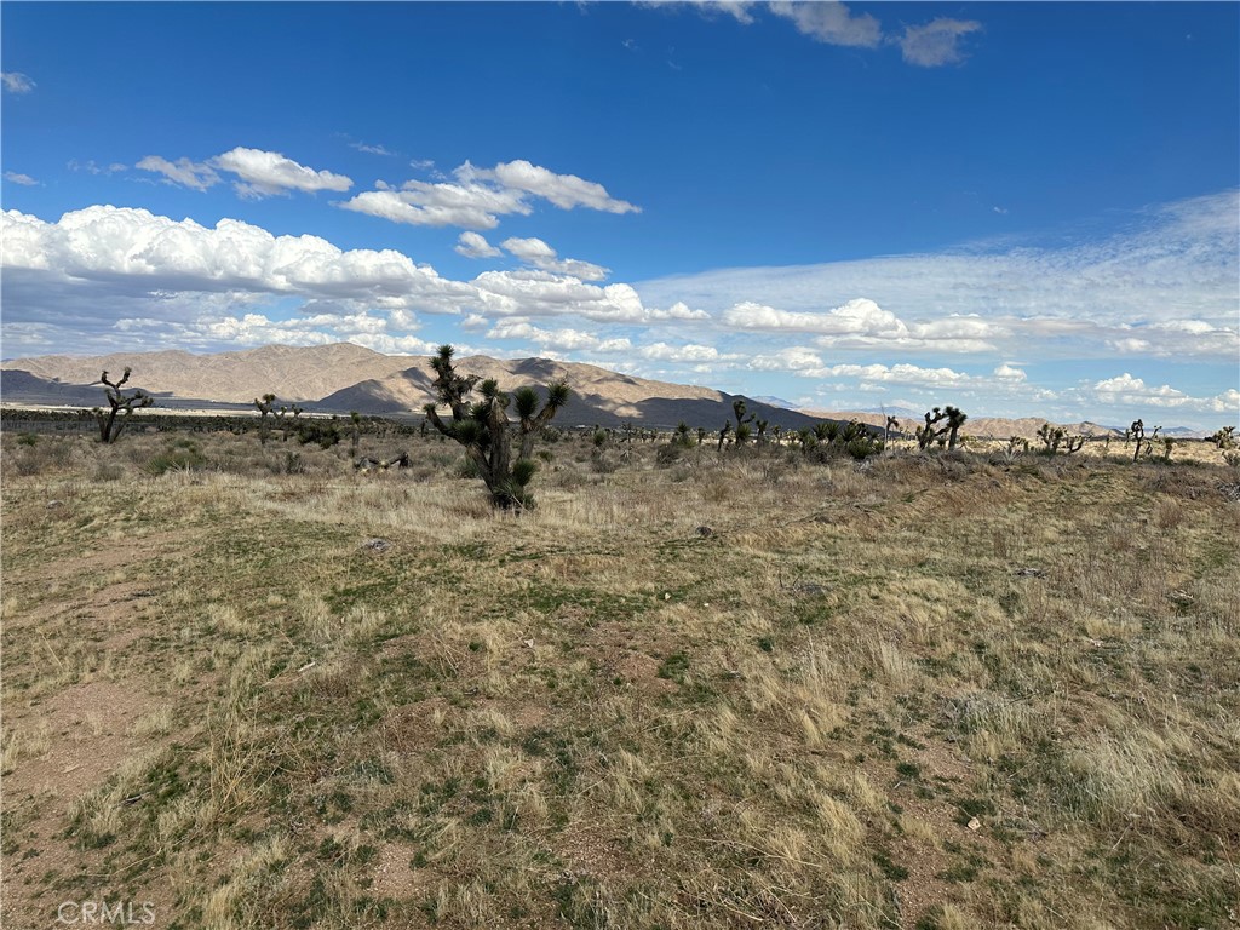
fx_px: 860
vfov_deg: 56.8
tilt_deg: -4.7
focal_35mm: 24
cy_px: 465
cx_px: 620
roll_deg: -2.5
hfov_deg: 71.6
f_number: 1.78
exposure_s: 1/7042
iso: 80
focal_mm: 6.86
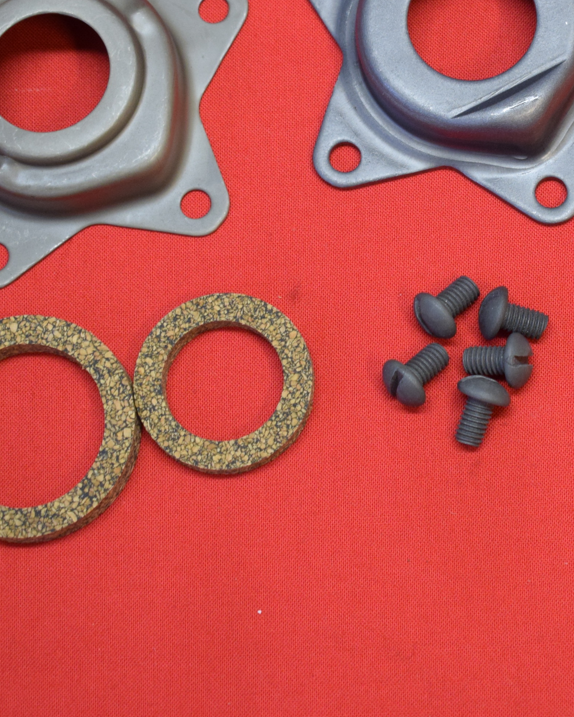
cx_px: 479
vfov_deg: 19.1
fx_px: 2125
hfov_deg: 15.3
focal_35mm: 100
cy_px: 225
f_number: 5
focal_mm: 31
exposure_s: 1/60
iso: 800
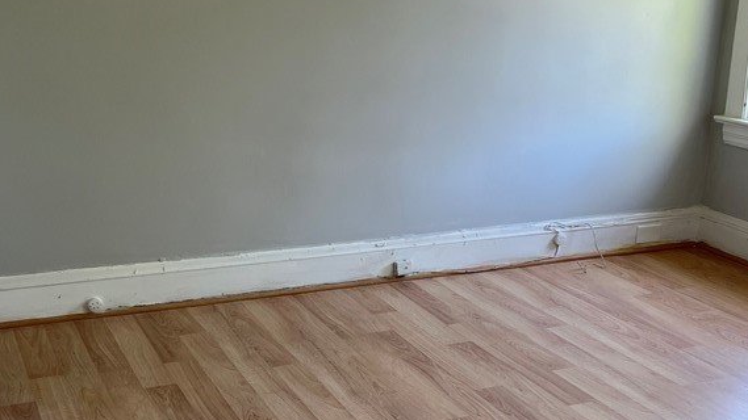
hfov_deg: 40.5
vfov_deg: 23.4
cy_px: 260
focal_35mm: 51
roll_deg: -1.1
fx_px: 1011
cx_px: 326
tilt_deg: -16.4
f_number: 1.5
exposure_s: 1/121
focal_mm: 5.7
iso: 125
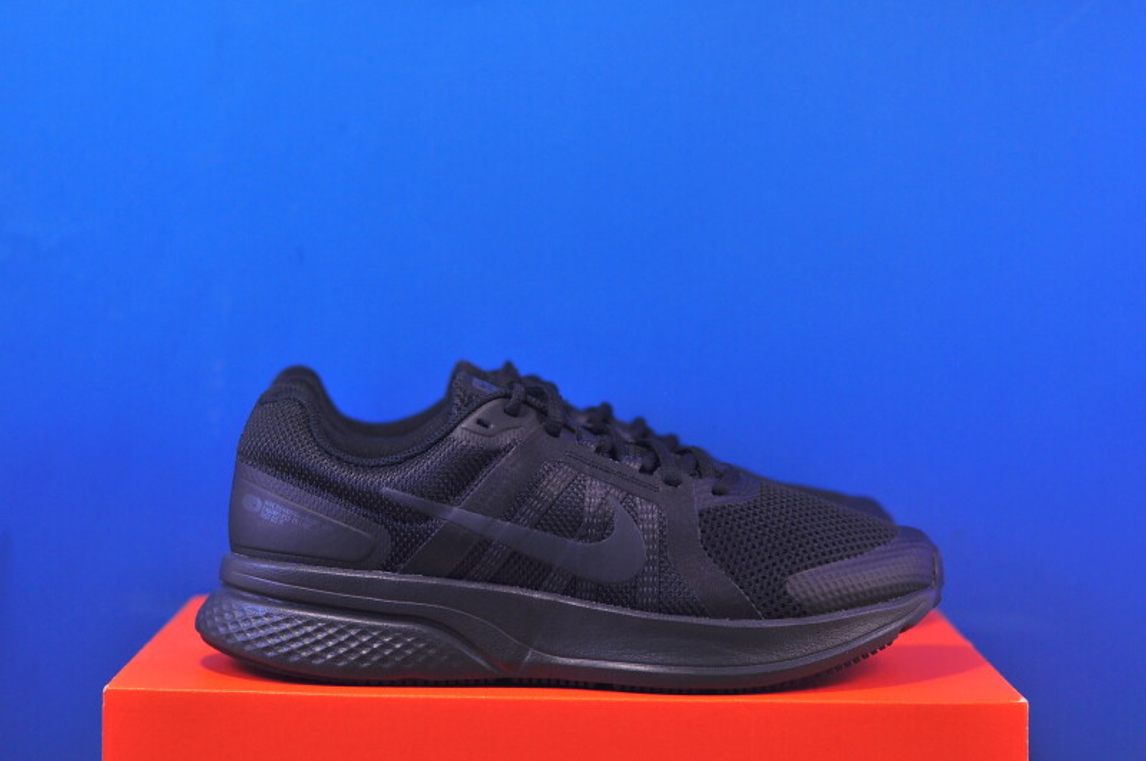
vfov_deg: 18.1
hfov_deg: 27.0
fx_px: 2384
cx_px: 573
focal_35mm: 75
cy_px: 380
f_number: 2.5
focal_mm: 50
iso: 250
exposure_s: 1/320
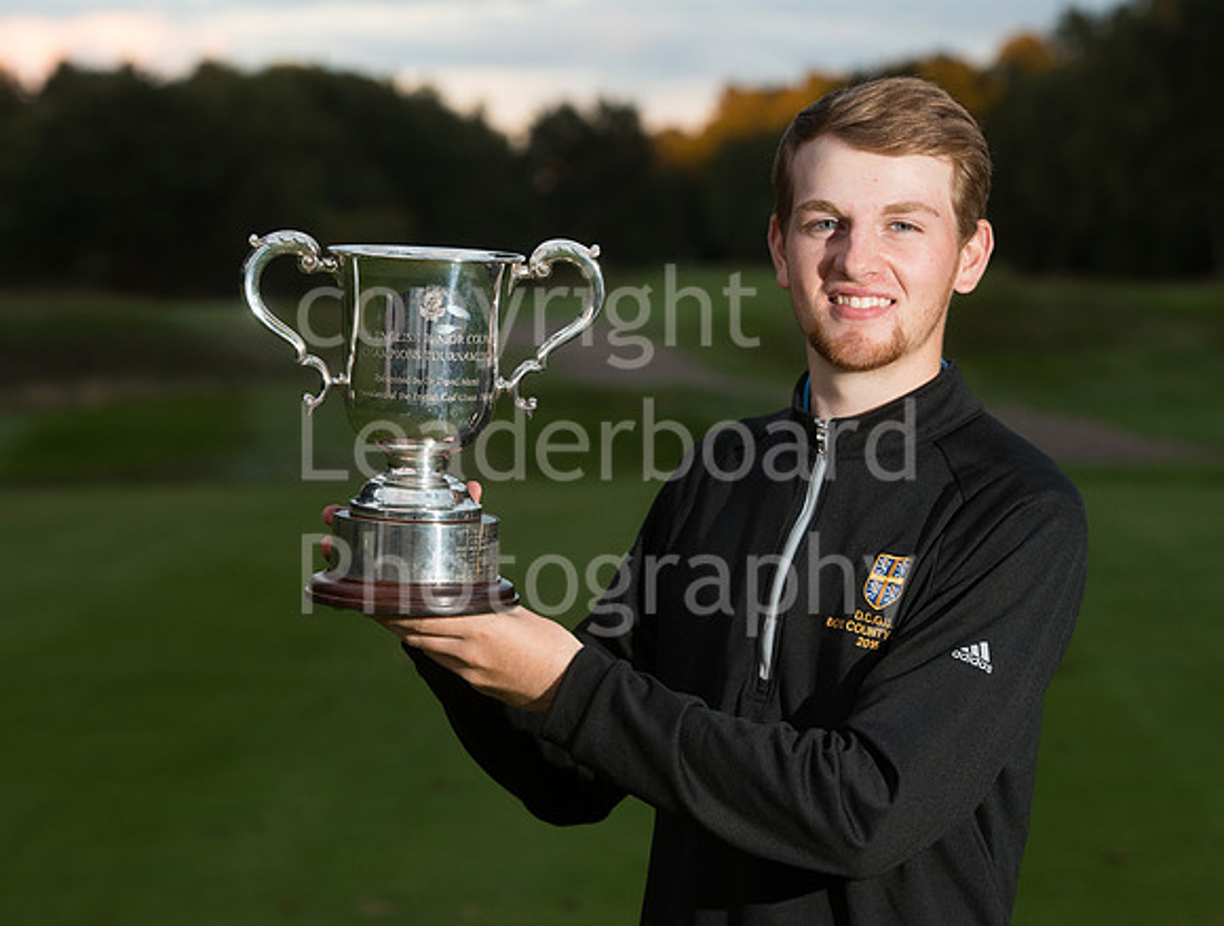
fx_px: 4446
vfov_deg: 11.9
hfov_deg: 15.7
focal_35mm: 125
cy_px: 458
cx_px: 588
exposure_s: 1/200
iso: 1000
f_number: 5.6
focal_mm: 110
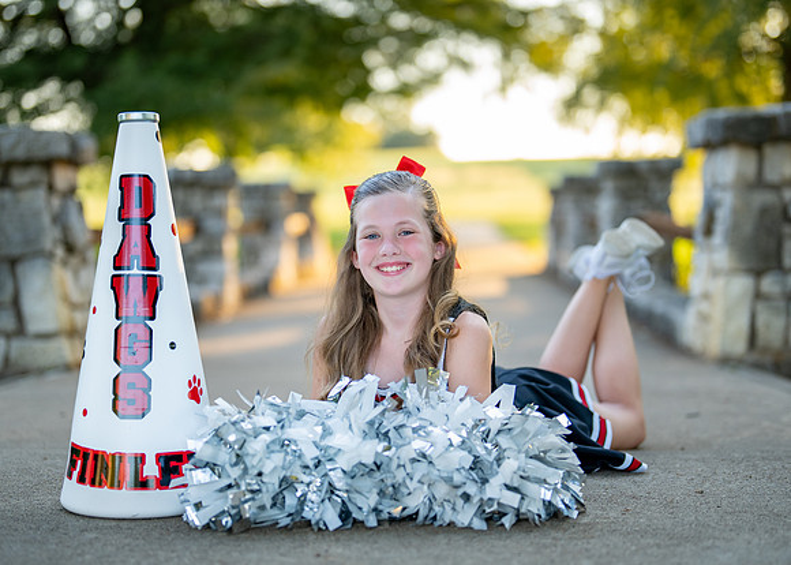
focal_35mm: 61
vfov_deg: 23.3
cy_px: 295
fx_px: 1368
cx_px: 403
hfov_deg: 32.2
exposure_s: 1/800
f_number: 1.2
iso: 200
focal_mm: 50
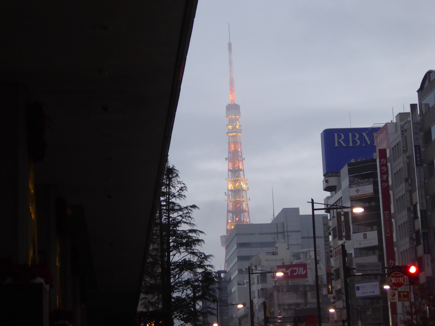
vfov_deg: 15.1
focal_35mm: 98
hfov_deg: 20.0
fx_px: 1232
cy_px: 163
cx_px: 218
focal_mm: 16.1
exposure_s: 1/15
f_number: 4.9
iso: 400
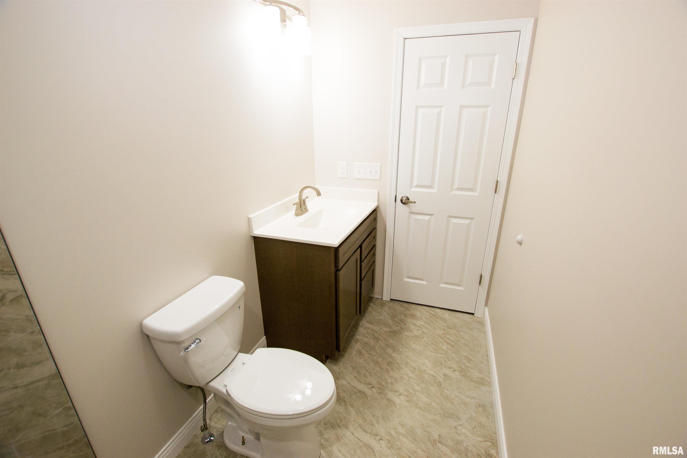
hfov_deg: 100.4
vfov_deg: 77.3
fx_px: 286
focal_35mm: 15
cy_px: 229
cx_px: 344
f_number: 5
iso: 400
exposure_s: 1/100
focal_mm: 10
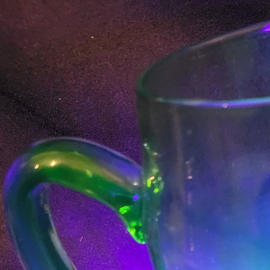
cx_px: 270
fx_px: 688
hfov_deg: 21.4
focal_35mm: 78
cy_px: 325
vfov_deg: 20.7
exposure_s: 1/25
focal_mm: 5.4
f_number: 1.8
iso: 1000
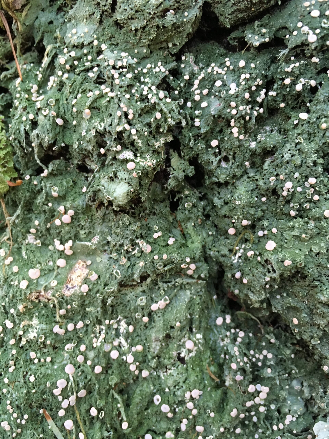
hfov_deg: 48.2
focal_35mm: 29
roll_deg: +0.9
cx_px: 164
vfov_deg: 61.7
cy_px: 220
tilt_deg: -24.0
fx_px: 367
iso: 125
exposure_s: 1/30
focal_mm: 4.15
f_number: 2.2
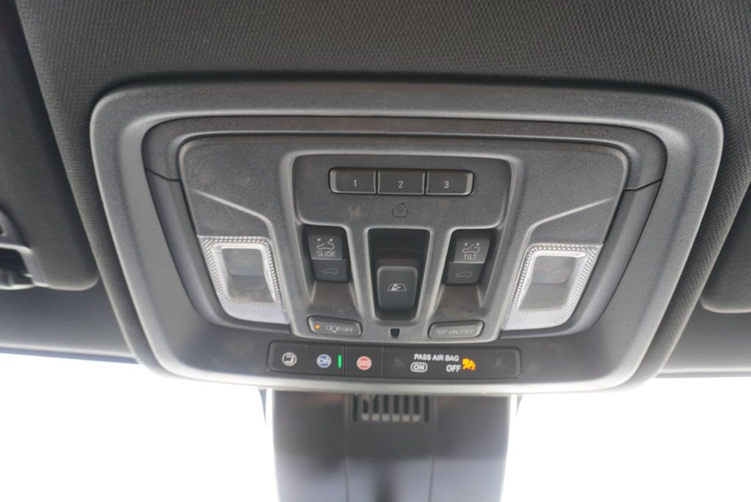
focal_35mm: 24
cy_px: 251
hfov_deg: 73.7
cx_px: 376
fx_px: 501
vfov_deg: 53.2
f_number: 4
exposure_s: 1/60
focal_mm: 16
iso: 500
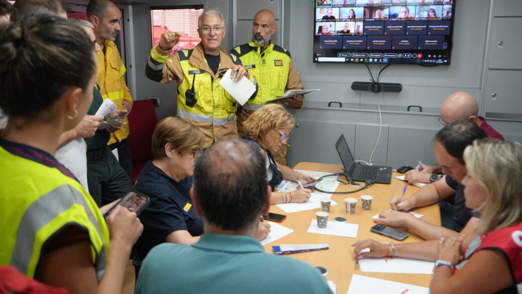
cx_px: 258
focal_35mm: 31
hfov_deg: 62.6
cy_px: 128
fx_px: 429
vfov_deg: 37.7
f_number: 4
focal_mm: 29
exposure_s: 1/160
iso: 800
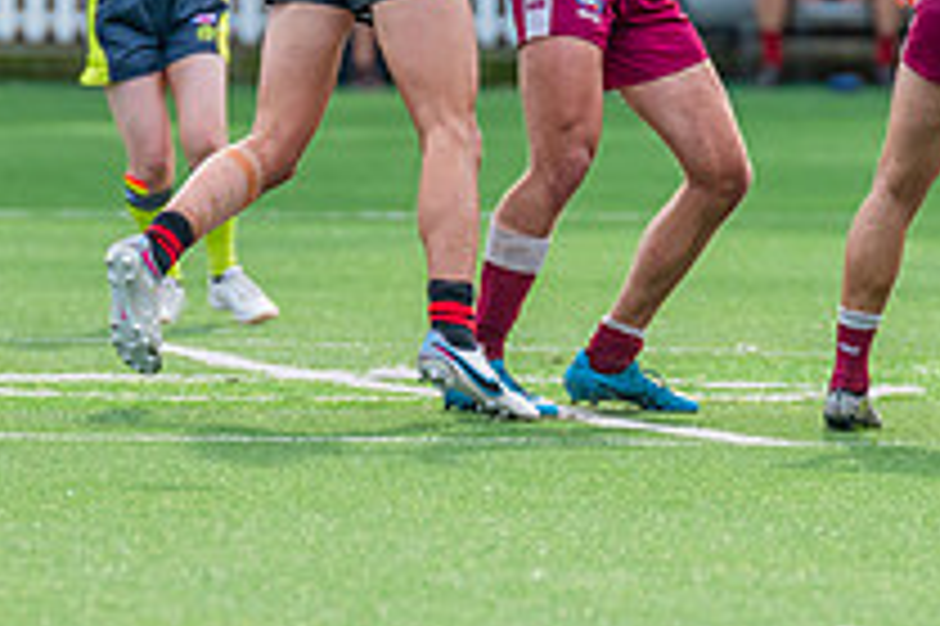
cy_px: -88
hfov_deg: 2.0
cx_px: 540
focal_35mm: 1054
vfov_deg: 1.3
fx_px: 27499
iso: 800
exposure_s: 1/1250
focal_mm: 380
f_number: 5
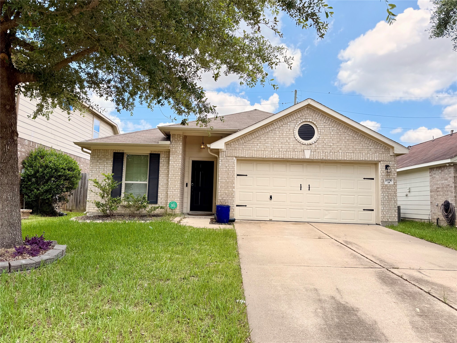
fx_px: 317
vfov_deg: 56.8
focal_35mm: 24
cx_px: 228
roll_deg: -1.7
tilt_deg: +6.0
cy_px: 172
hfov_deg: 71.6
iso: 80
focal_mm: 6.76
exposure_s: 1/589
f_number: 1.78
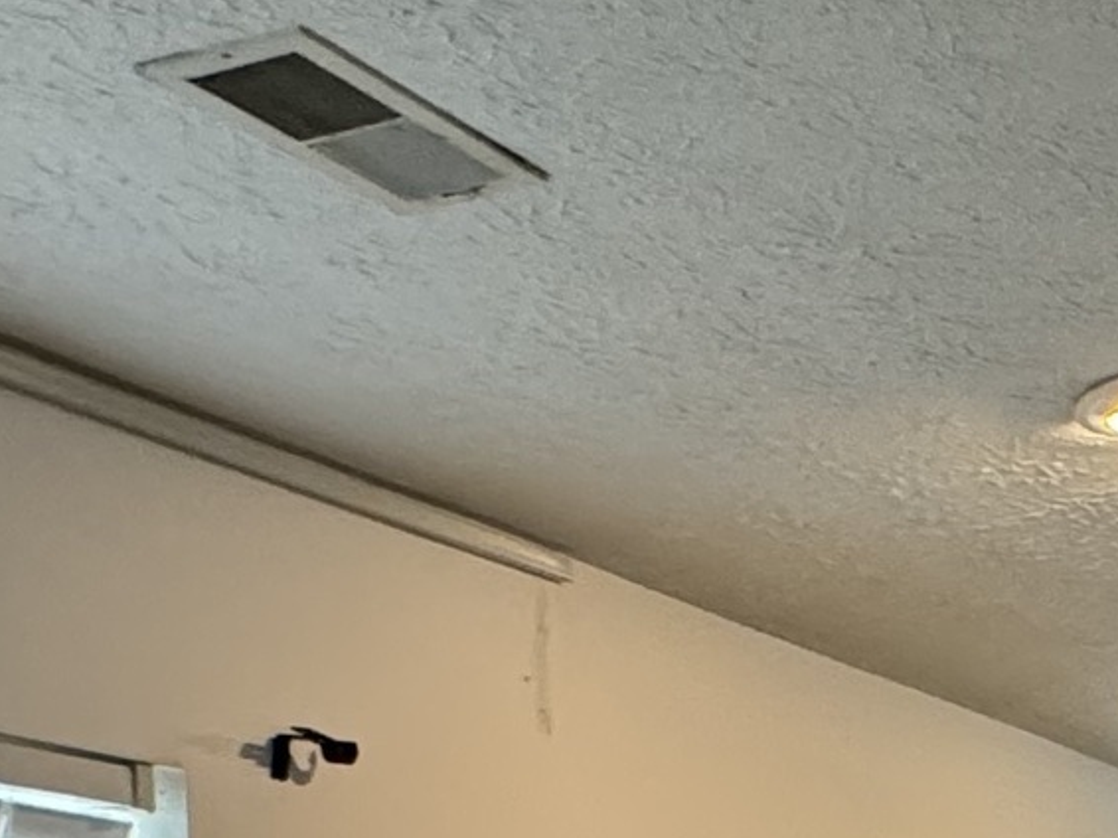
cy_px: 1253
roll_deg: -0.1
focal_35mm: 76
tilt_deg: -1.4
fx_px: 2454
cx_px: 2236
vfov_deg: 17.4
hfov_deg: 17.8
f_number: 2.2
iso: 320
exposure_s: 1/60
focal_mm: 2.22
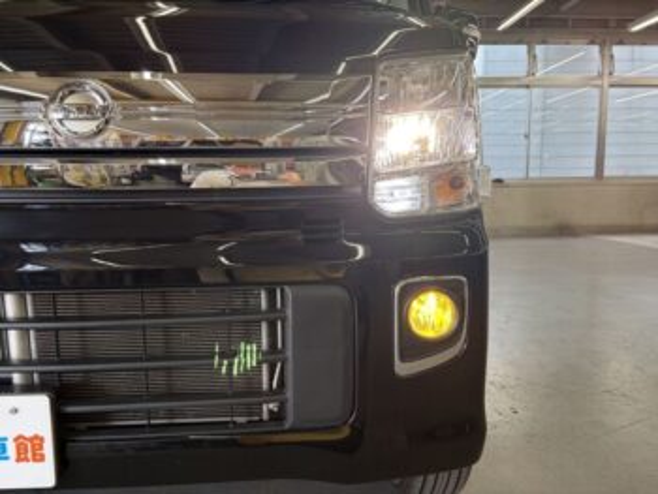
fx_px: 495
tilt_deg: -6.4
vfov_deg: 53.1
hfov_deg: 67.3
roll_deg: +0.9
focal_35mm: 26
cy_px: 247
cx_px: 329
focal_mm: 5.96
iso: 40
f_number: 1.6
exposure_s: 1/100
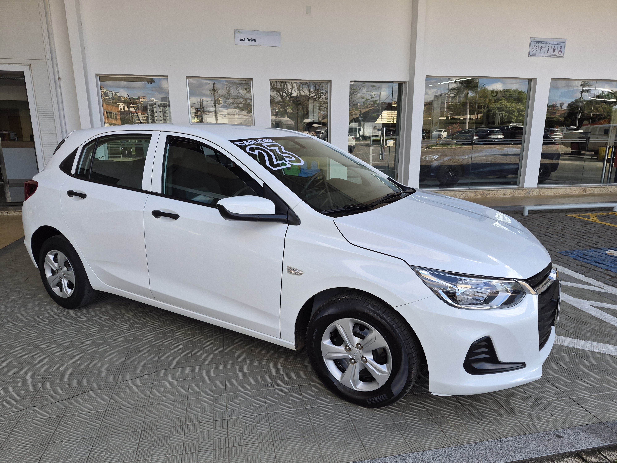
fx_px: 410
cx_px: 308
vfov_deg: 58.9
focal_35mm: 23
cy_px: 232
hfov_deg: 73.9
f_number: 1.8
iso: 80
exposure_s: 1/1128
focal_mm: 5.4
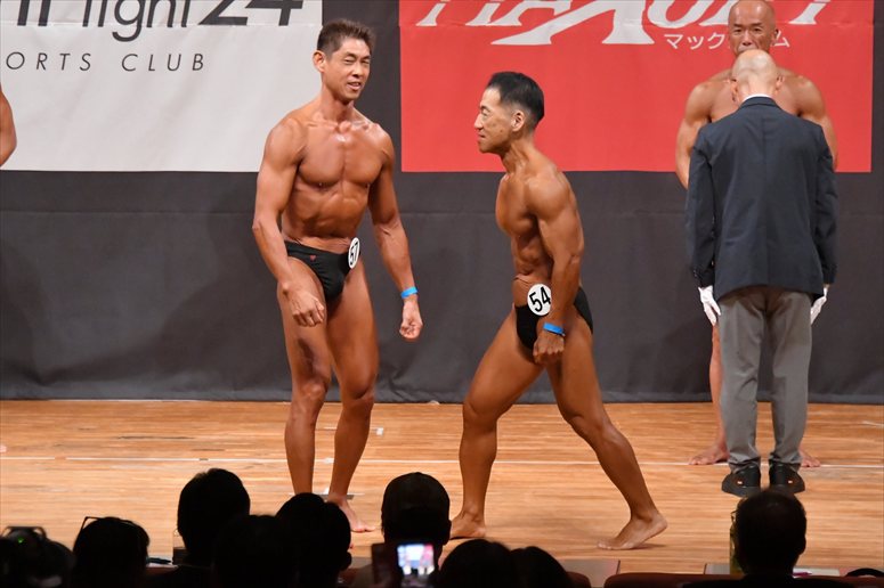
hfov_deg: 7.6
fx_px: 6627
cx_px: 442
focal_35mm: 270
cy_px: 294
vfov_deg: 5.1
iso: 10000
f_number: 5.6
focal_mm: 180
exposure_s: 1/400
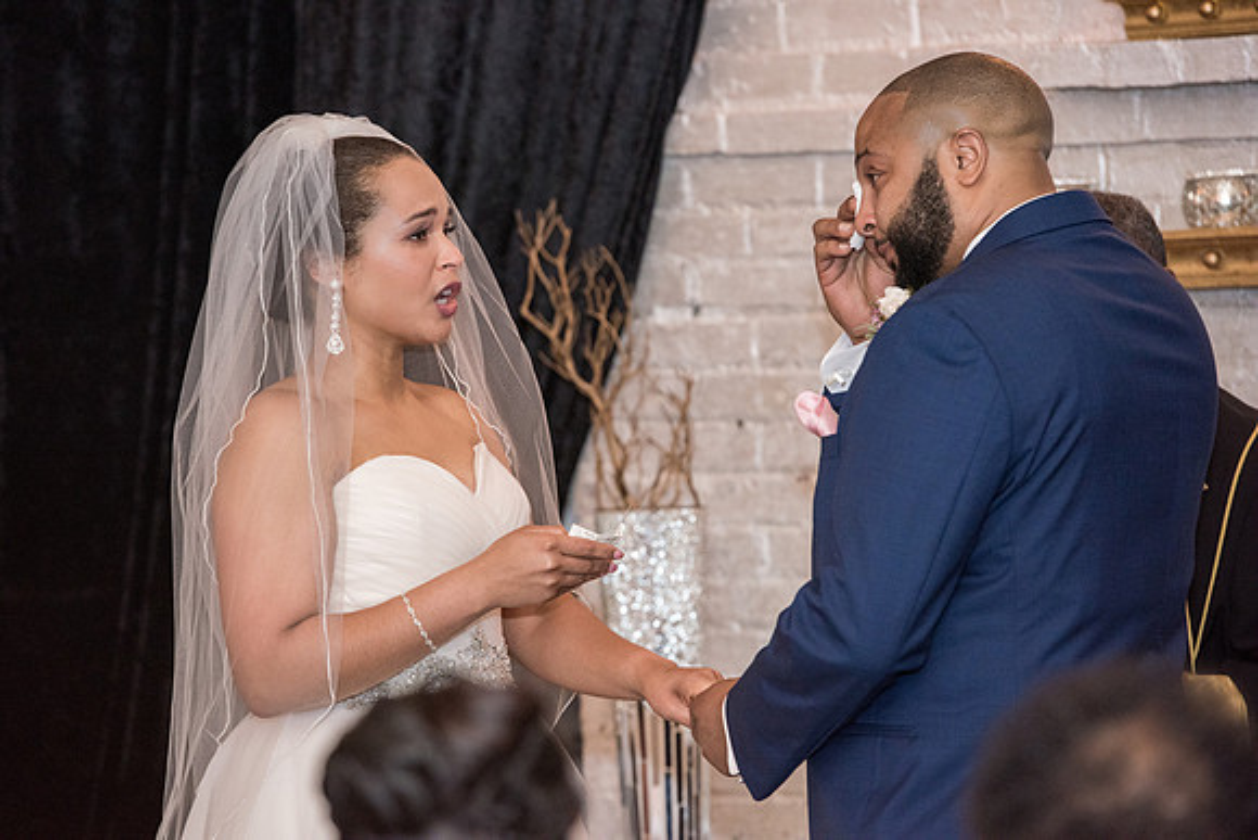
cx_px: 629
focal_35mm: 180
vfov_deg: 7.6
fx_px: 6291
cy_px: 420
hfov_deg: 11.4
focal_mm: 180
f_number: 4
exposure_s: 1/250
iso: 2000
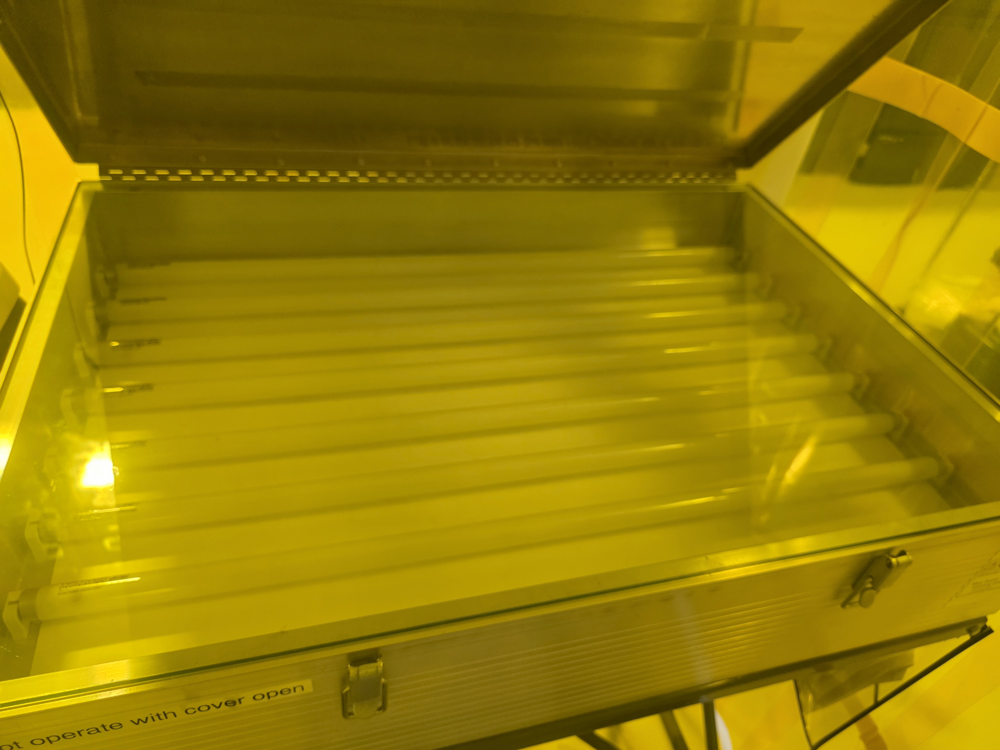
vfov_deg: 58.9
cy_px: 375
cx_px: 500
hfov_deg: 73.9
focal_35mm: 23
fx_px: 664
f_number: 1.7
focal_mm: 6.3
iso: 640
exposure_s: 1/120
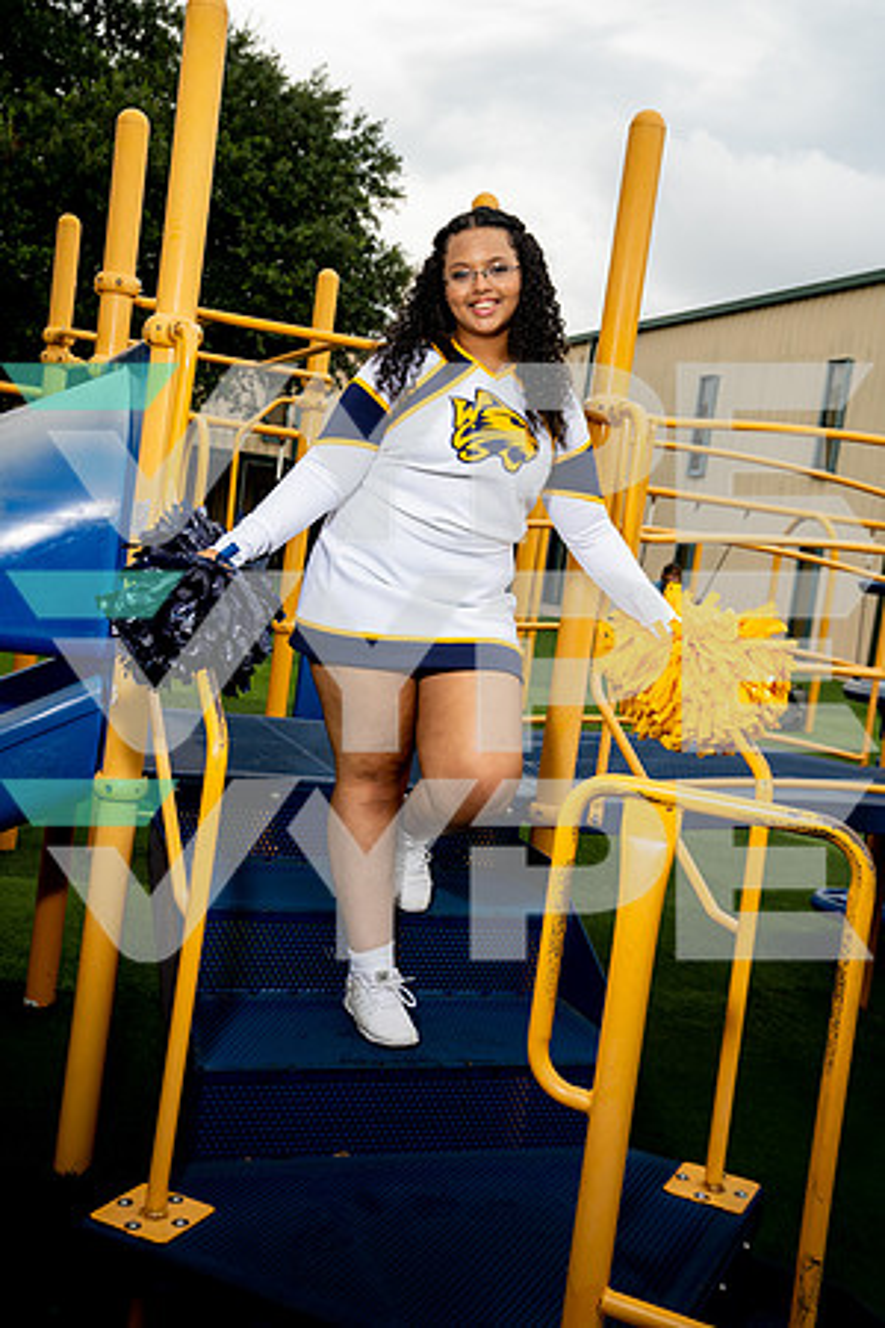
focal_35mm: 39
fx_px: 1438
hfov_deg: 34.2
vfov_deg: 49.6
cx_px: 442
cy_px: 664
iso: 100
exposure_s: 1/250
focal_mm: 39
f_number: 5.6
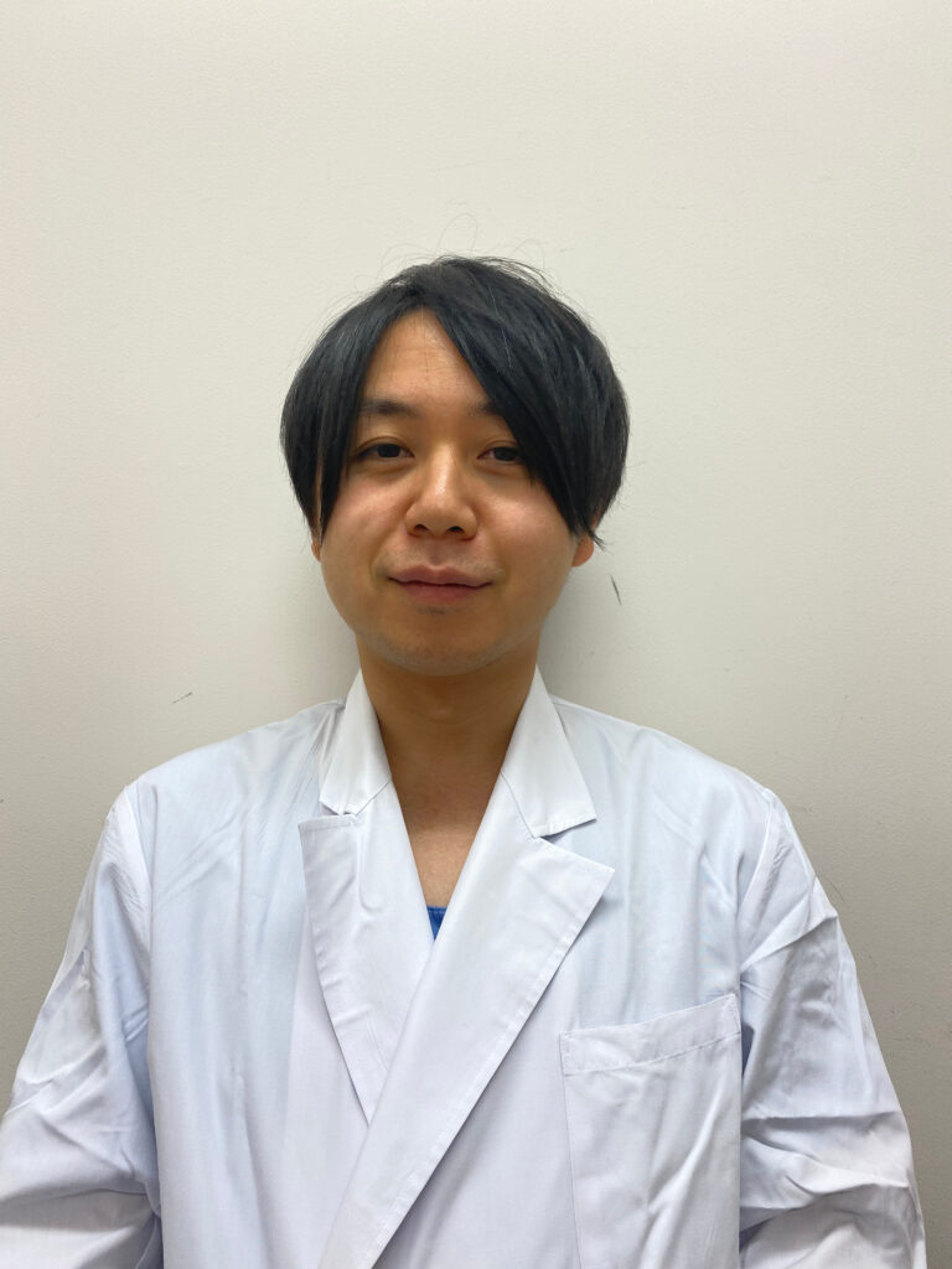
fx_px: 953
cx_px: 476
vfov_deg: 67.3
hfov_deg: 53.1
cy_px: 634
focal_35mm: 26
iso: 40
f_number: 1.8
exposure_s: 1/100
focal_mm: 4.25
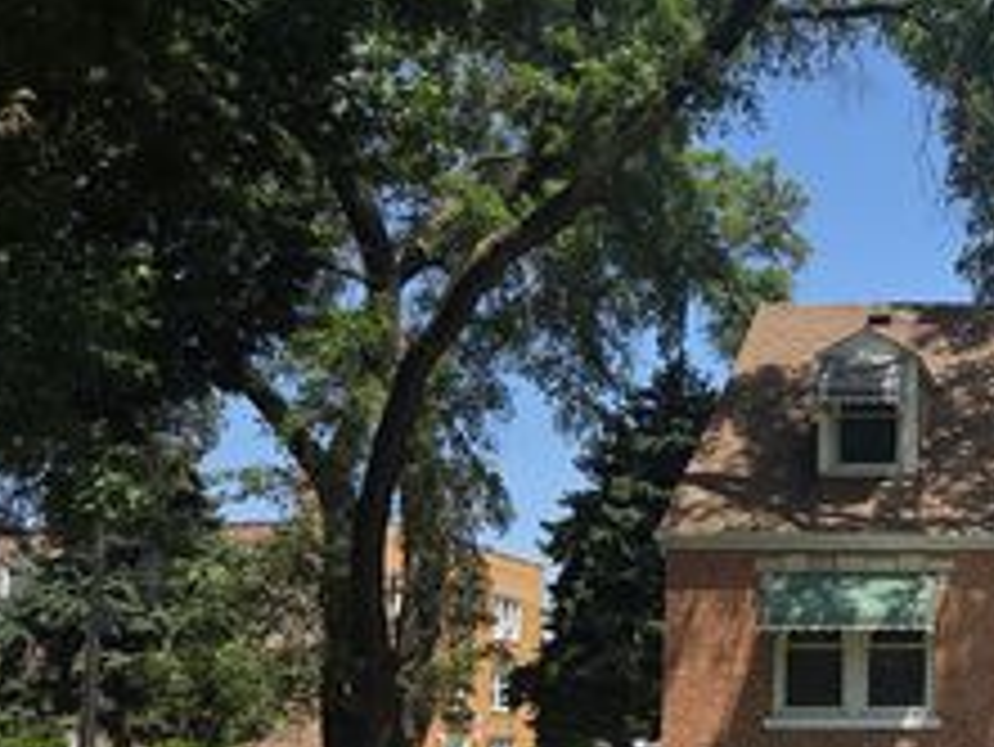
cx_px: 1052
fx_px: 1494
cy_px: 619
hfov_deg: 32.9
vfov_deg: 27.4
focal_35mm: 52
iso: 80
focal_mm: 5.4
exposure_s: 1/3999
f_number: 1.8
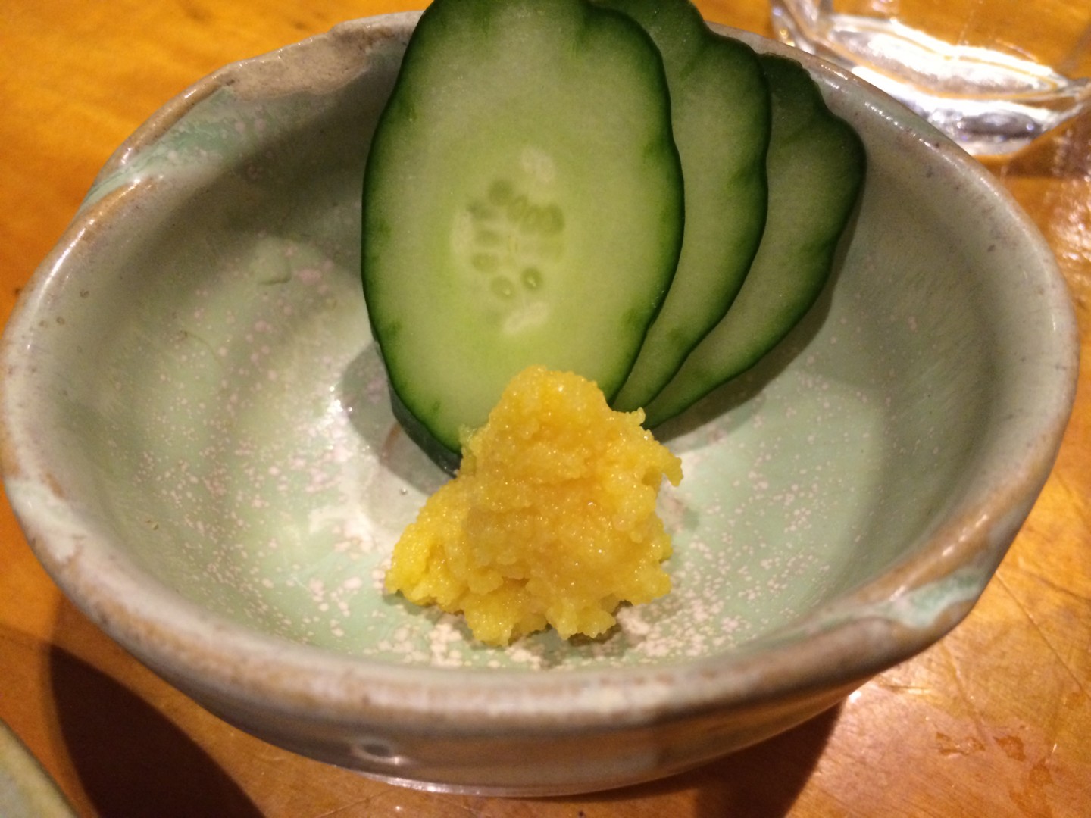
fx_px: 946
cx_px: 546
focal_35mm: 30
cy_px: 409
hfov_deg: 60.0
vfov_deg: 46.8
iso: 320
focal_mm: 4.12
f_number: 2.2
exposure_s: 1/30
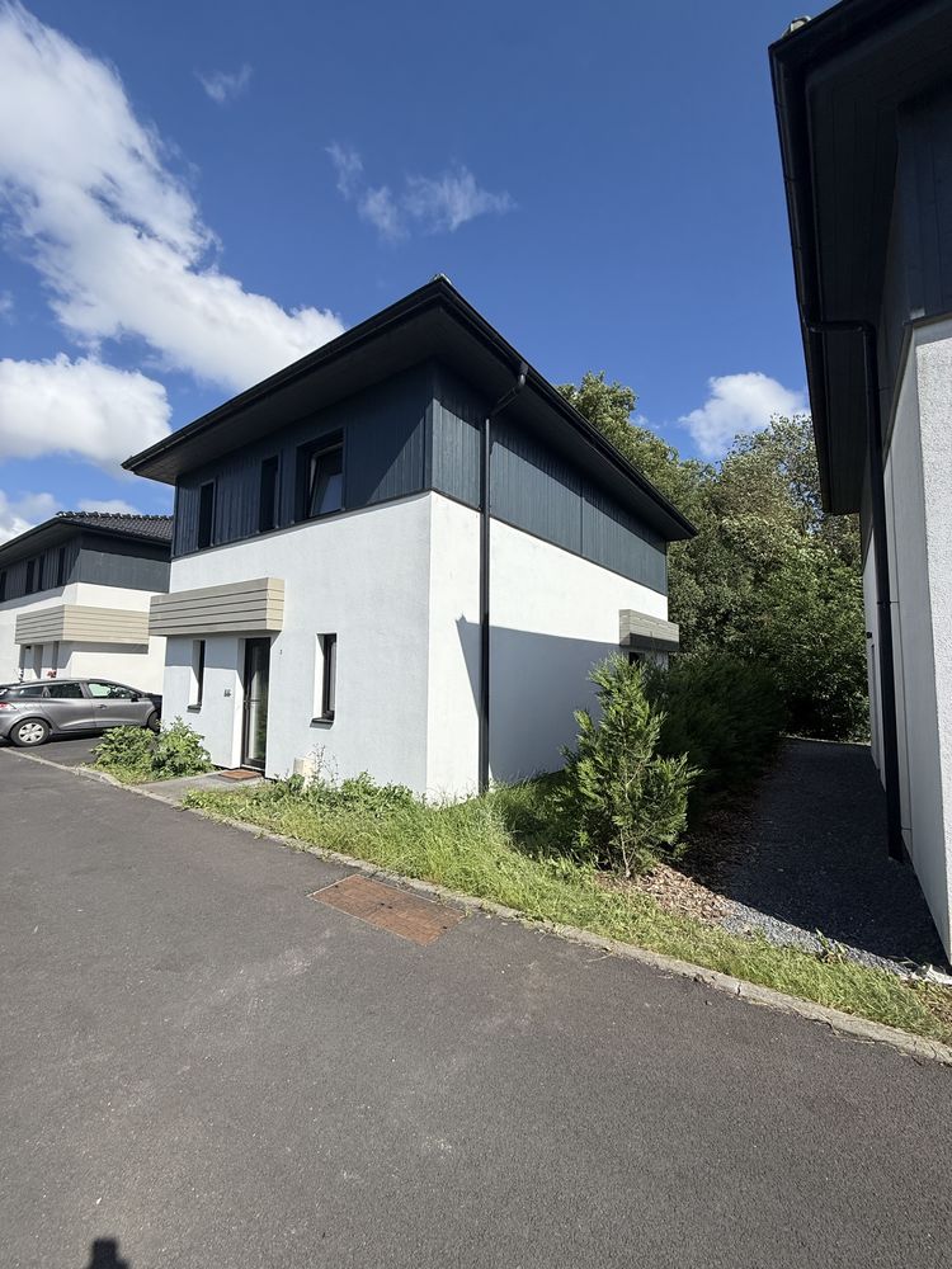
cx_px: 476
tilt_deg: +3.4
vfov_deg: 102.1
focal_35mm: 14
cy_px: 634
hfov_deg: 85.7
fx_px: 513
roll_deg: -2.0
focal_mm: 2.22
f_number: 2.2
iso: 50
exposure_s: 1/4149
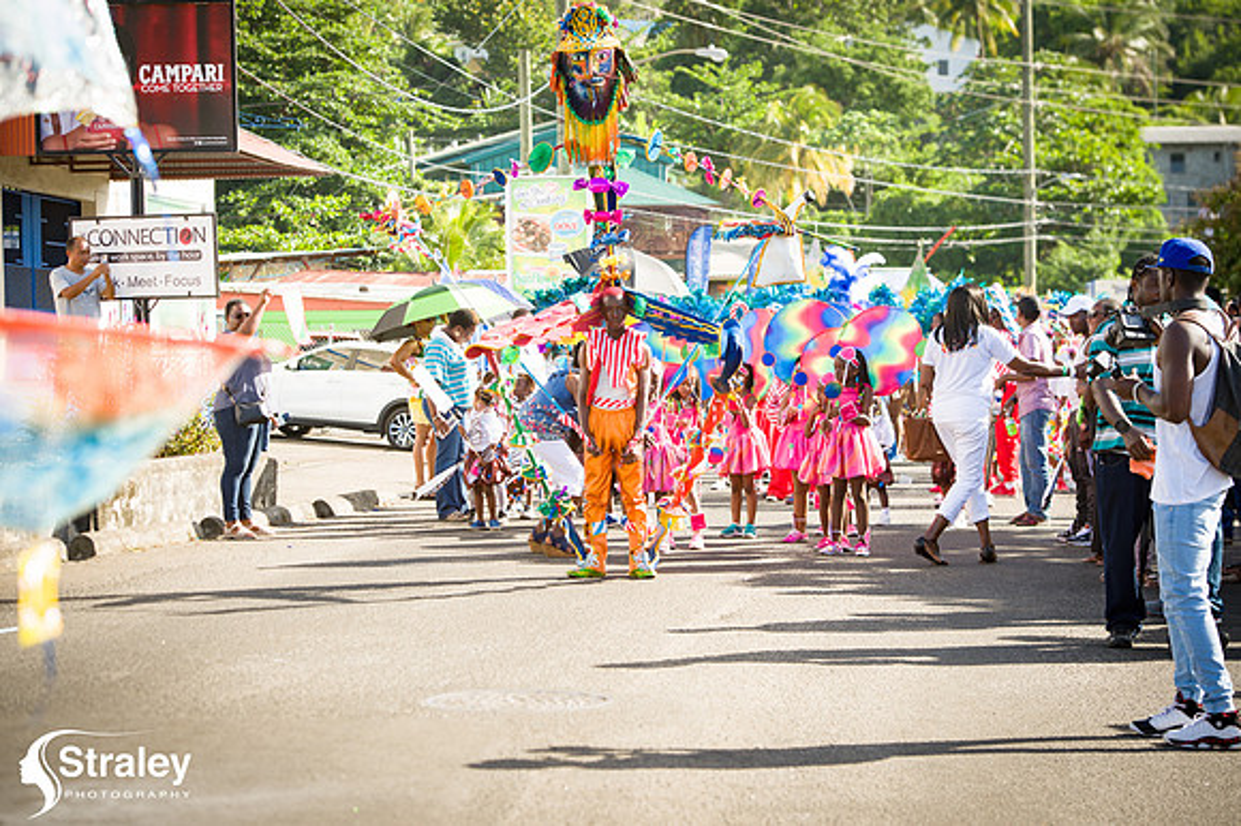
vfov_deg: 13.7
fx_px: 3445
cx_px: 620
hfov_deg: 20.4
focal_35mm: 100
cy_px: 413
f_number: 5.6
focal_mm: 100
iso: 100
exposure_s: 1/200
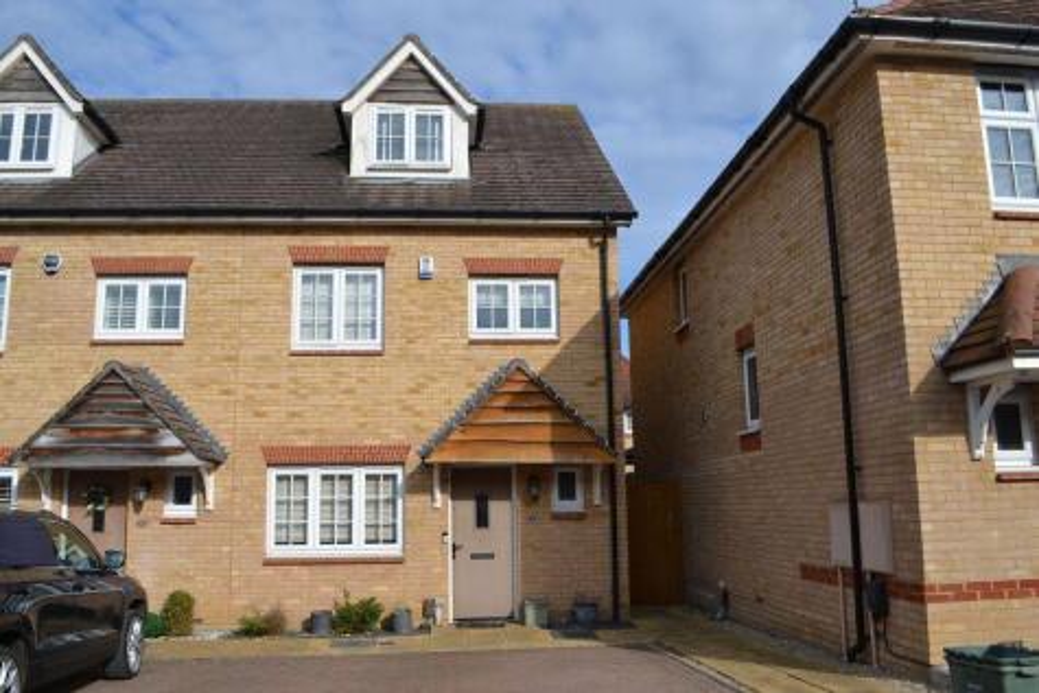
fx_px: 779
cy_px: 346
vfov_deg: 48.0
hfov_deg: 67.4
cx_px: 520
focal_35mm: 27
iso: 100
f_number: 8
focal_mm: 18
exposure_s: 1/250
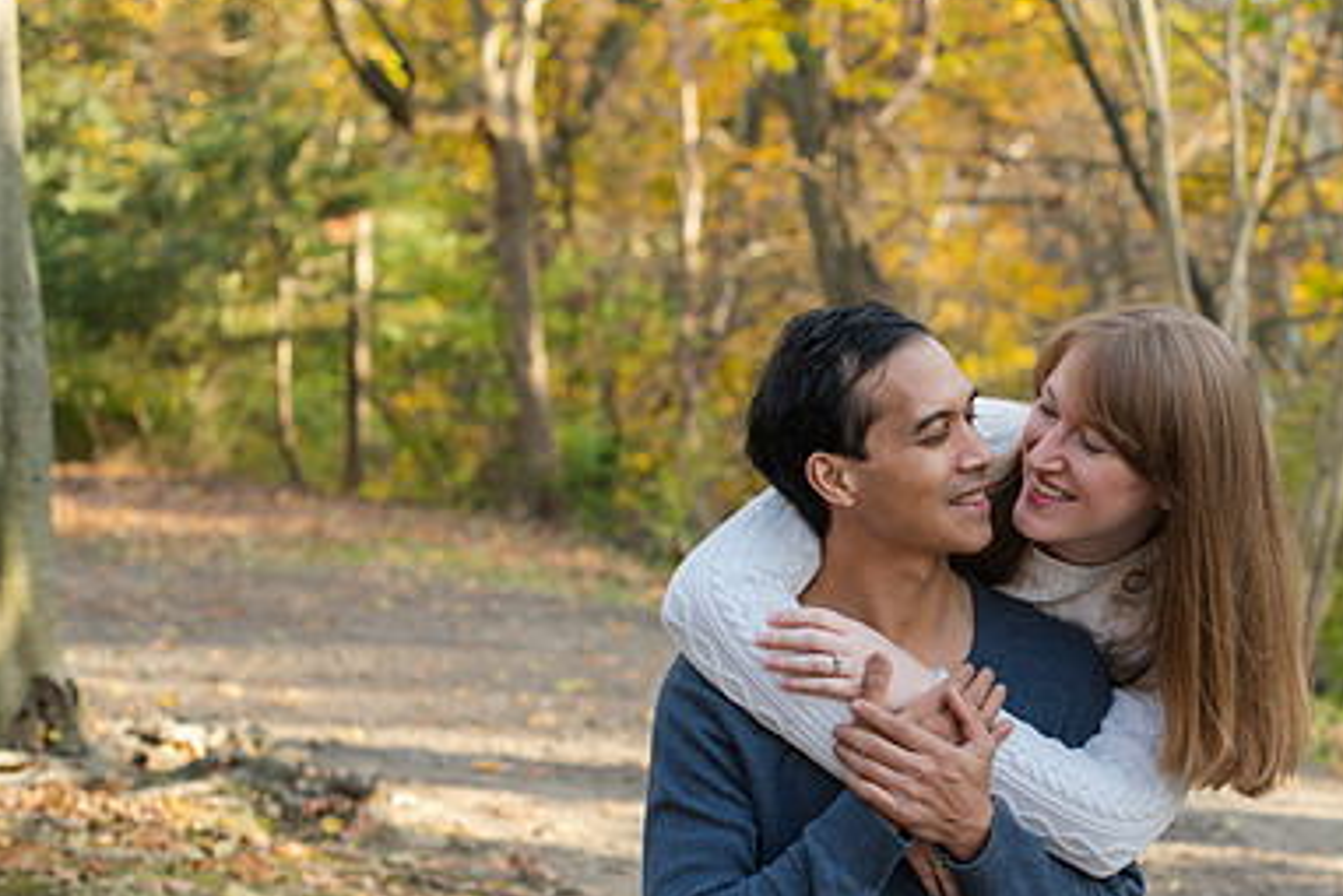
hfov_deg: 25.3
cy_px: 625
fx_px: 2948
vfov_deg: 17.2
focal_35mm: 79
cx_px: 1027
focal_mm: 50
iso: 800
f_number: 3.5
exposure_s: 1/400
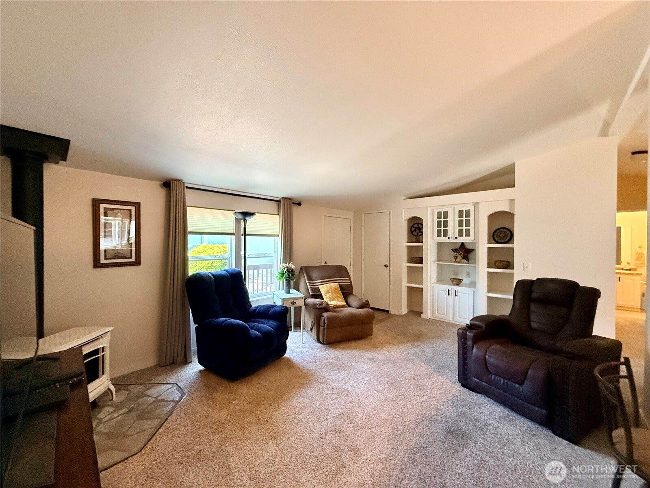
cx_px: 325
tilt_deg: +0.0
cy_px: 244
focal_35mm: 14
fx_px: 263
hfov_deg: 102.1
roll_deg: +0.0
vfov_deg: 85.7
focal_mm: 2.22
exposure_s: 1/120
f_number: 2.2
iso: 640
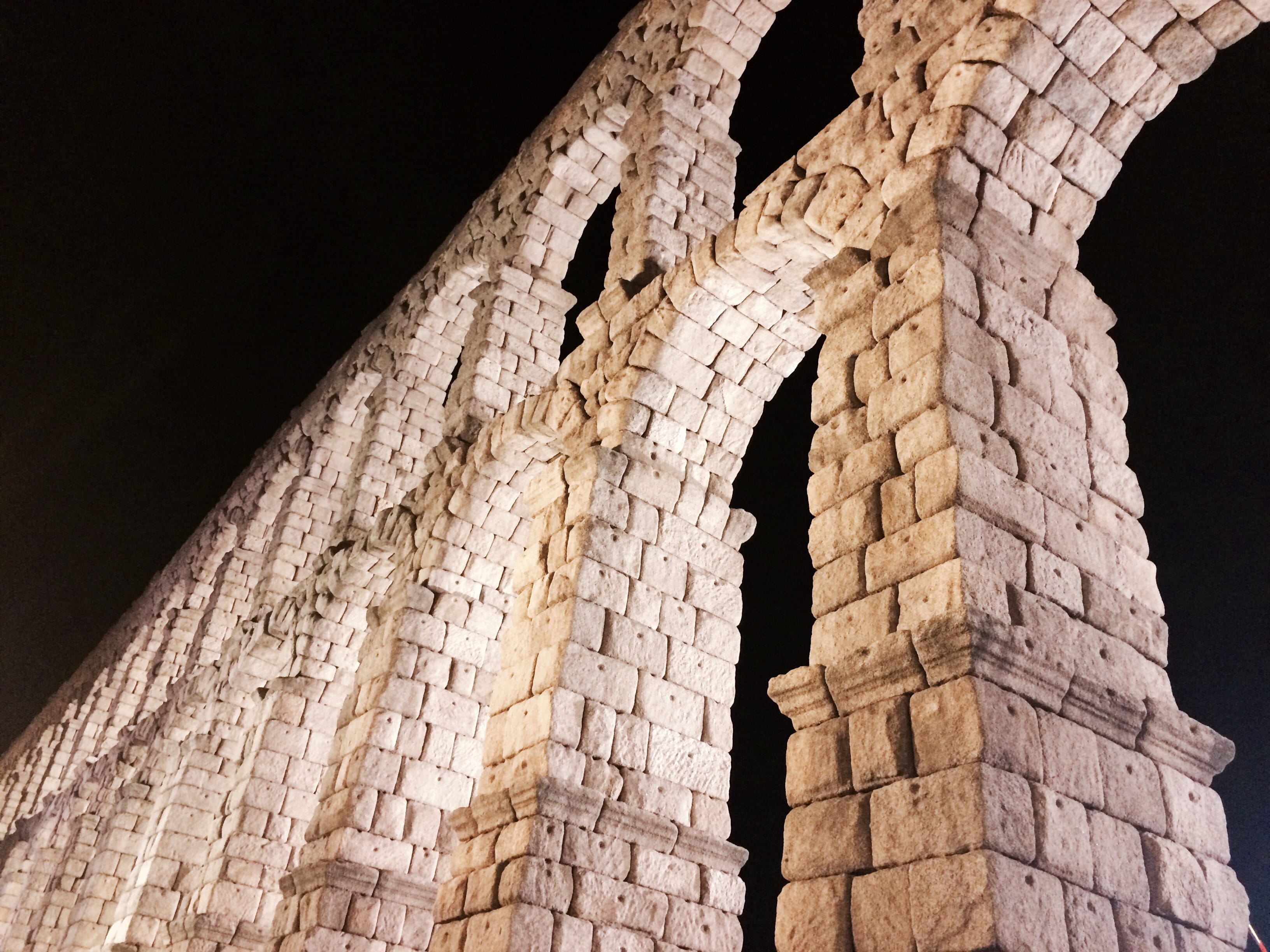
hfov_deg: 61.7
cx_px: 635
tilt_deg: +34.0
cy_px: 476
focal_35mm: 29
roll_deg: -6.8
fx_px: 1064
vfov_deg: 48.2
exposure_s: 1/17
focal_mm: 4.15
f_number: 2.2
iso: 250
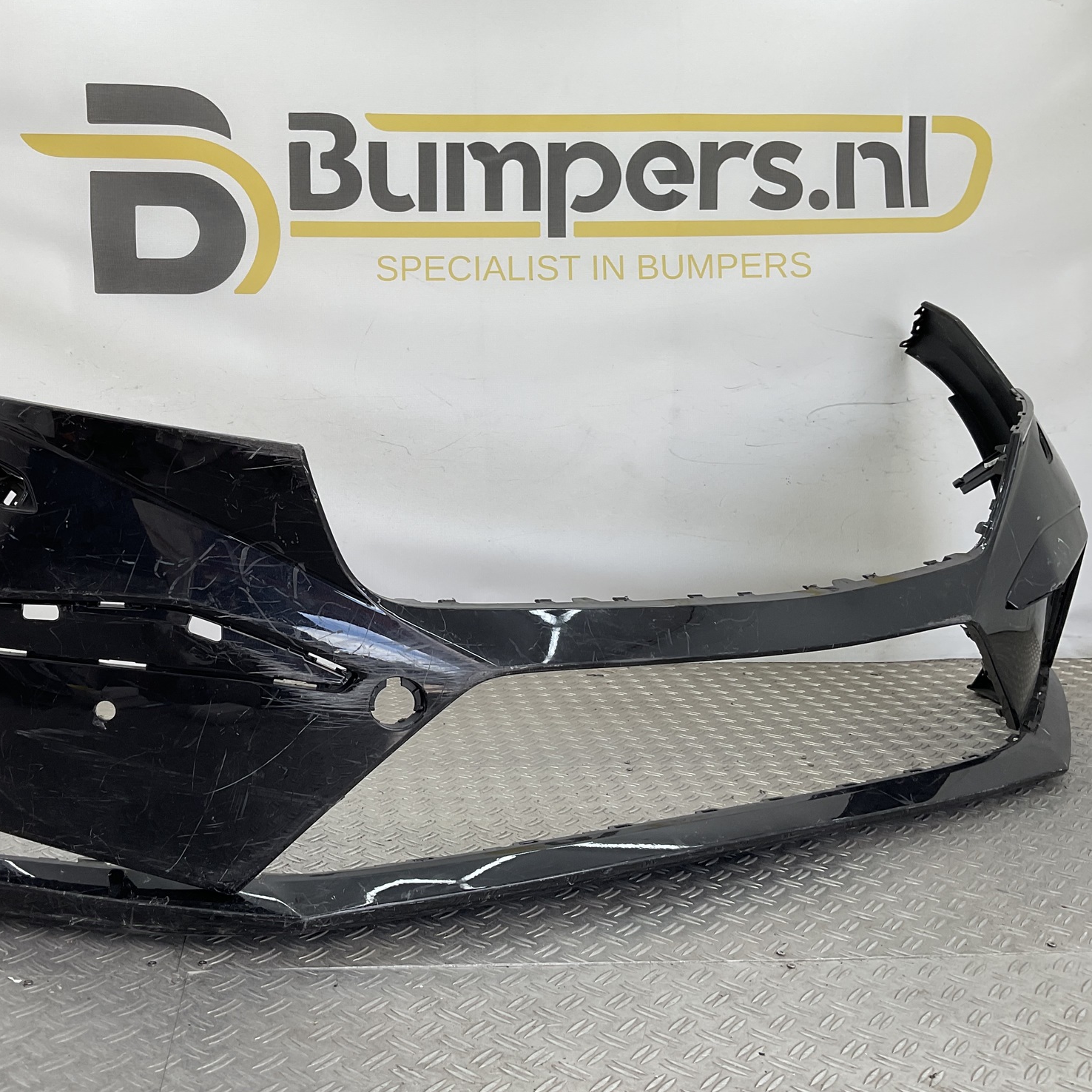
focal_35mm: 35
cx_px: 396
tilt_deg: -8.3
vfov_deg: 47.2
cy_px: 539
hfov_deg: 46.7
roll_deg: -0.7
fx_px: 1249
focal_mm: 3
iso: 16
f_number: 1.8
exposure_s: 1/142
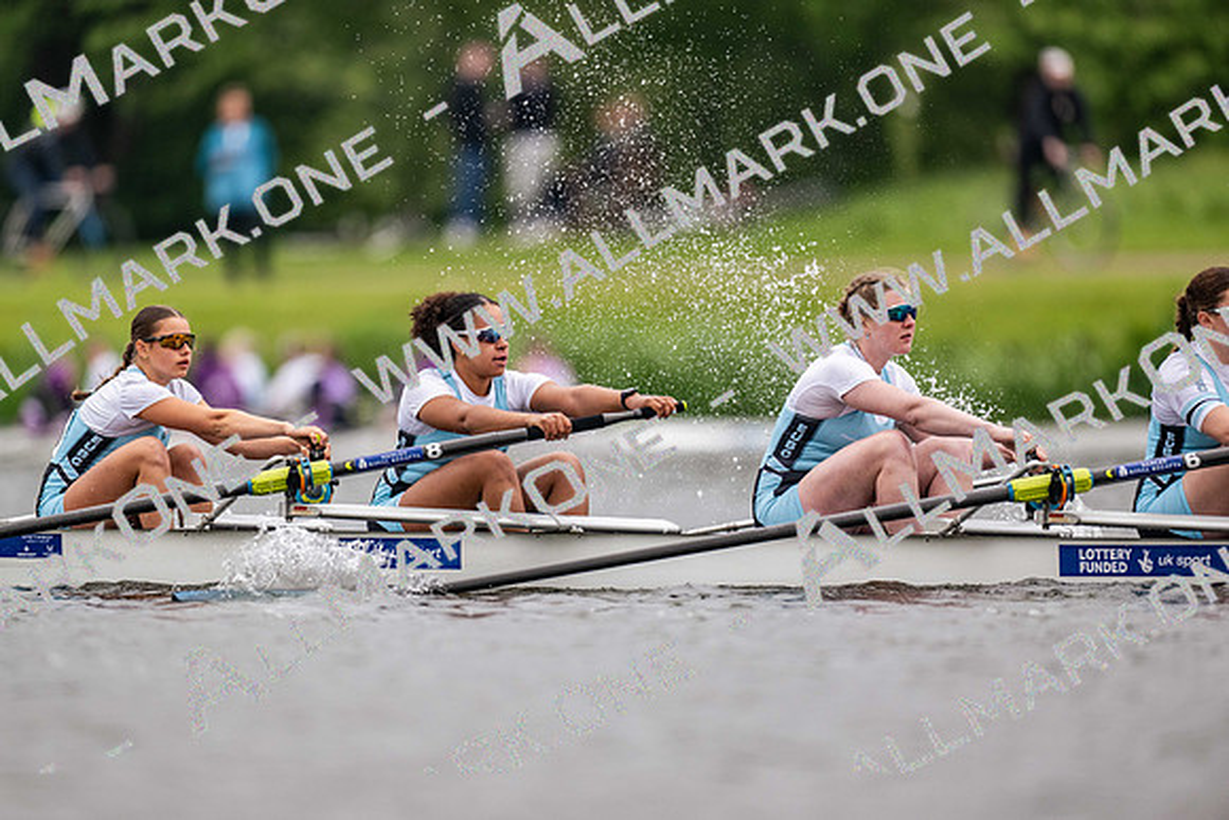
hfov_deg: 3.4
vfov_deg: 2.3
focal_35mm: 600
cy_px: 410
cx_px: 614
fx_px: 20487
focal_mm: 600
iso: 900
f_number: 4
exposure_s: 1/2000
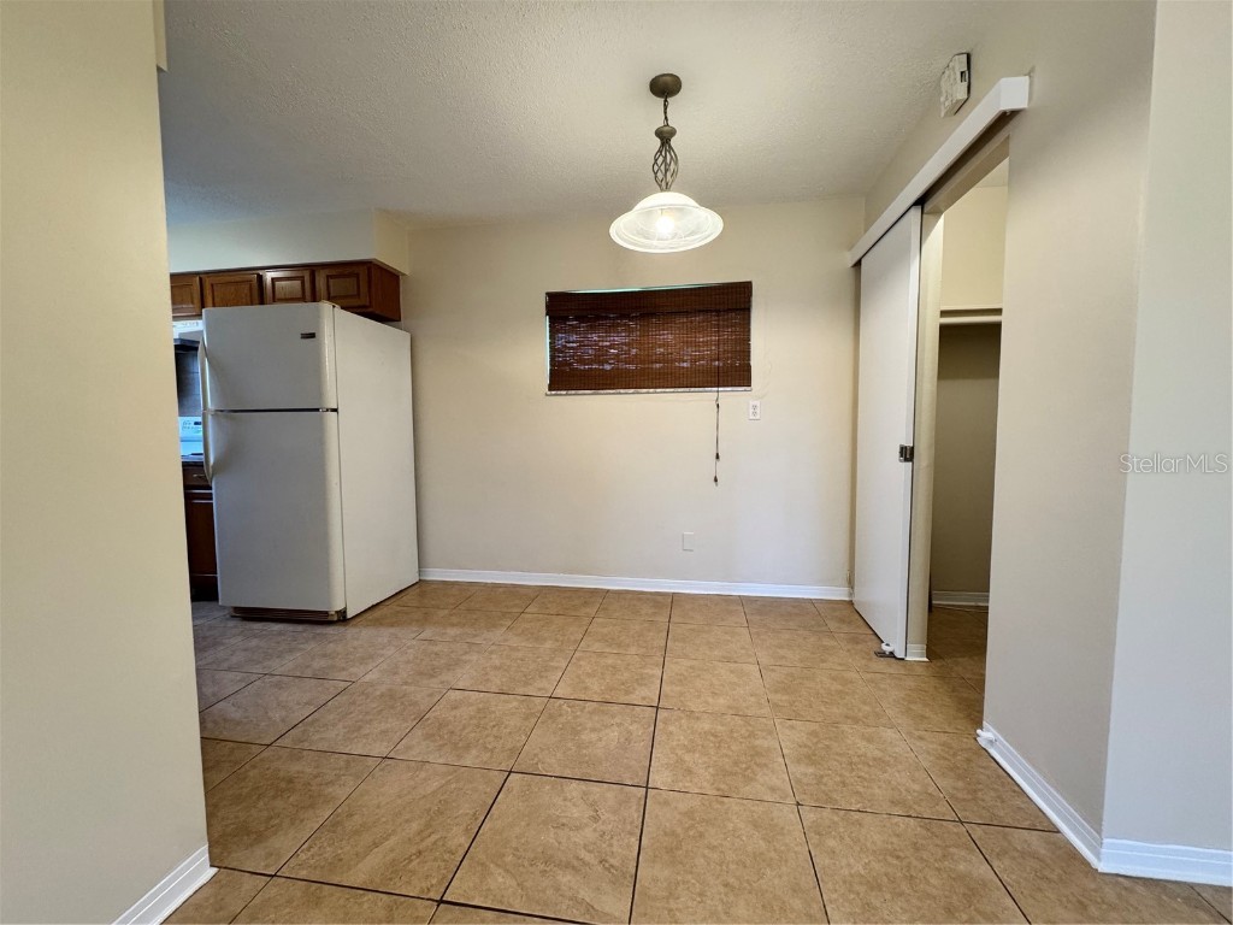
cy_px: 462
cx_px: 616
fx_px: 499
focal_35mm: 14
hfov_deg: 102.1
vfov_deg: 85.7
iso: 250
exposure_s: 1/60
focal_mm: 2.22
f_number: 2.2
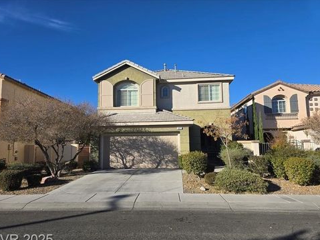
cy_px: 124
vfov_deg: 56.8
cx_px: 157
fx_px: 222
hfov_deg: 71.6
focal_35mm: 24
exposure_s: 1/814
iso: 12
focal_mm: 6.3
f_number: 1.7
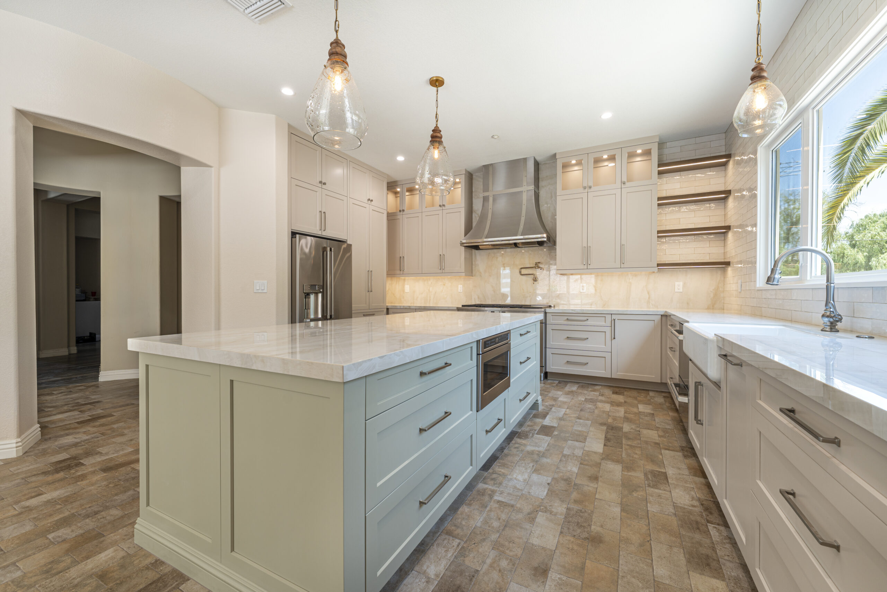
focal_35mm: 14
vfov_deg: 81.2
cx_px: 444
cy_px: 296
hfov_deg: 104.3
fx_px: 345
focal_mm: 14
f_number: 8
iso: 100
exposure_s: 1/6
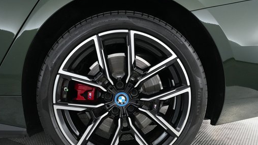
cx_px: 118
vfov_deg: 35.1
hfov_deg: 59.4
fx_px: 226
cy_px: 102
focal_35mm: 33
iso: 6400
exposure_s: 1/125
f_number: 4.5
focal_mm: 25
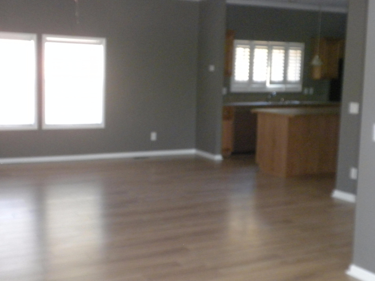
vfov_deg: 28.0
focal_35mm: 52
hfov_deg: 36.8
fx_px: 563
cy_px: 140
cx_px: 188
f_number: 4.3
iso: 800
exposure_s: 1/30
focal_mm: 9.1
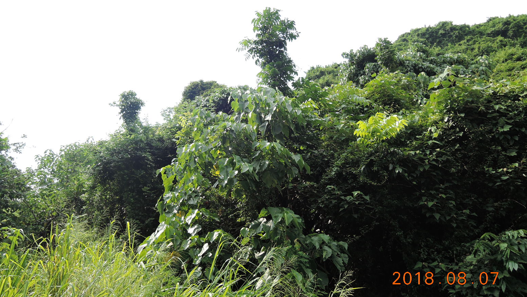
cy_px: 118
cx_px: 255
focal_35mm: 27
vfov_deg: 42.7
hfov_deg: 69.8
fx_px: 377
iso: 80
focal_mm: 5.1
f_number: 2.8
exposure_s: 1/100
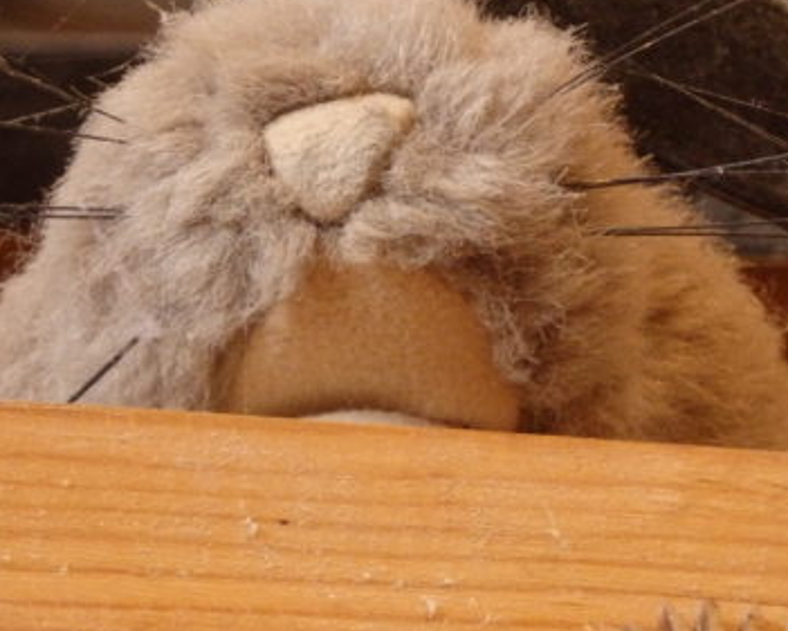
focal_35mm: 650
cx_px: 427
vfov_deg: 2.4
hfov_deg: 3.0
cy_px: 310
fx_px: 15163
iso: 1250
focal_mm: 65.2
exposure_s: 1/30
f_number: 6.8
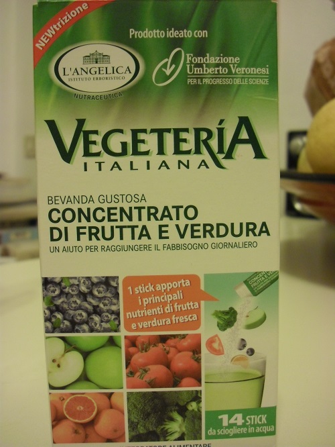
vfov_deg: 49.0
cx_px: 168
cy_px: 224
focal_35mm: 38
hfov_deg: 37.7
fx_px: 490
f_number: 2.8
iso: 200
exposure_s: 1/10
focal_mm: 6.2
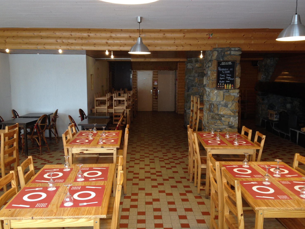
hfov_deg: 51.3
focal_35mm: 36
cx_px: 149
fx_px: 317
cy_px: 116
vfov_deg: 39.7
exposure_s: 1/20
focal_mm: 4.28
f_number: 2.4
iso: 80
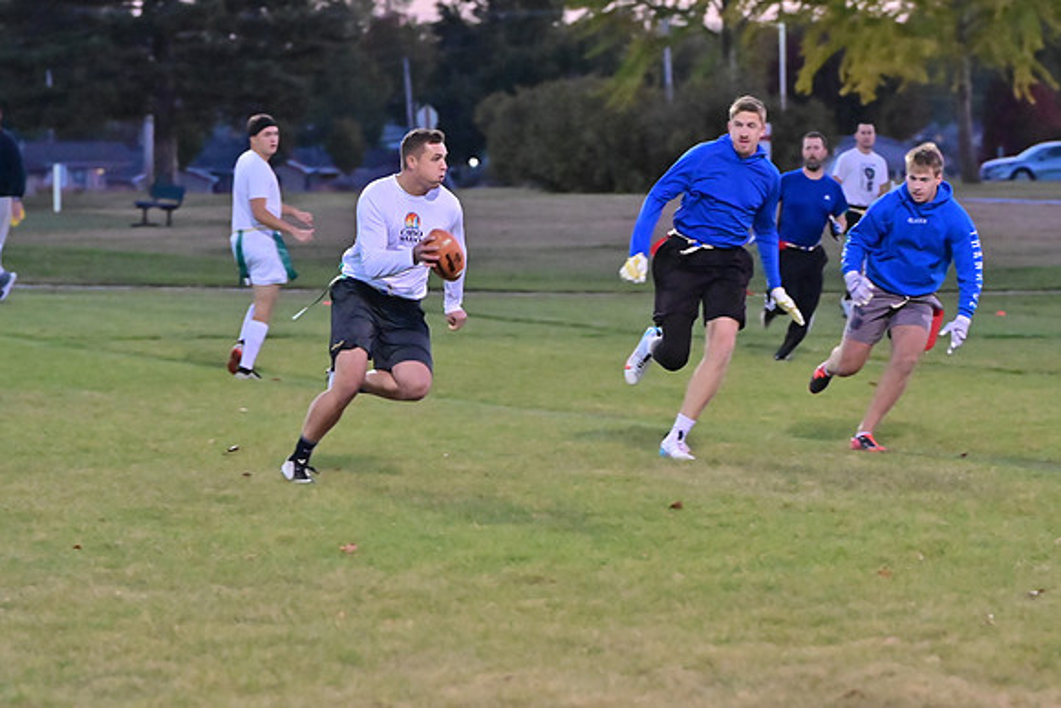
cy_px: 354
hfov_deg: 11.9
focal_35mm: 172
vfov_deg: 8.0
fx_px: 5070
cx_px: 530
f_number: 4
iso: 6400
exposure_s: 1/500
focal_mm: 115
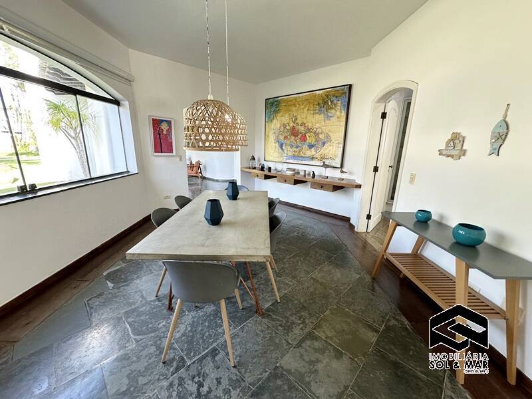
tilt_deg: -14.0
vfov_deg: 85.7
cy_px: 200
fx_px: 215
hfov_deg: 102.1
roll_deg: -2.1
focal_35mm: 14
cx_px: 266
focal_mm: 2.22
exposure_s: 1/120
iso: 160
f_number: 2.2
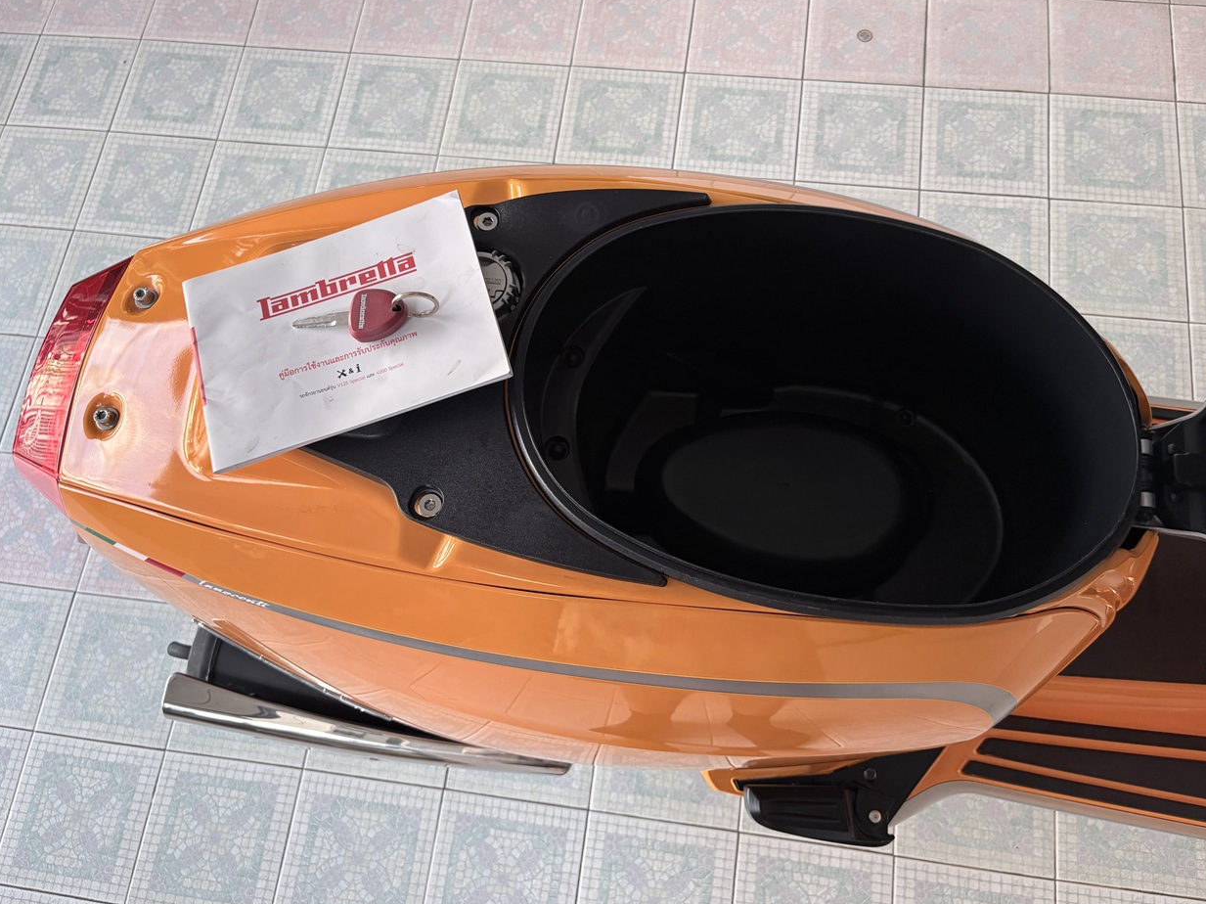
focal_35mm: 27
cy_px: 442
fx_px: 940
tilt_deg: -70.5
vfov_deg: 51.3
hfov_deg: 65.3
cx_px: 604
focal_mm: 5.96
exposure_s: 1/103
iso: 125
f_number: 1.6
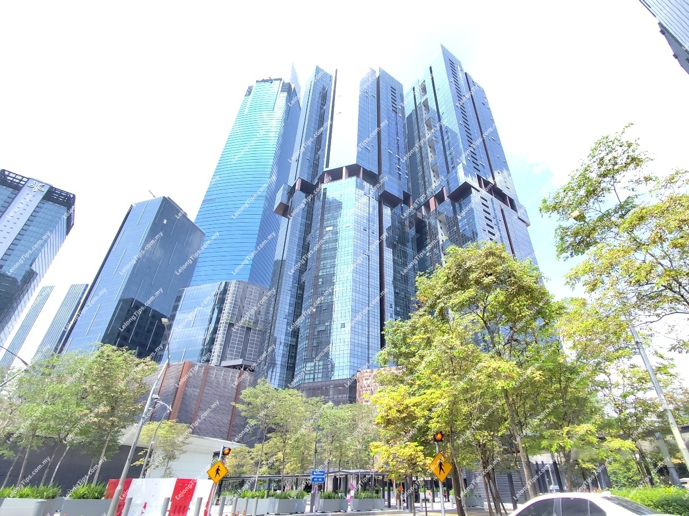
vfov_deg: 78.1
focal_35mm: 16
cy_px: 258
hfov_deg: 94.5
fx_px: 318
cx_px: 344
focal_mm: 1.65
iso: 50
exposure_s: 1/520
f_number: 2.2
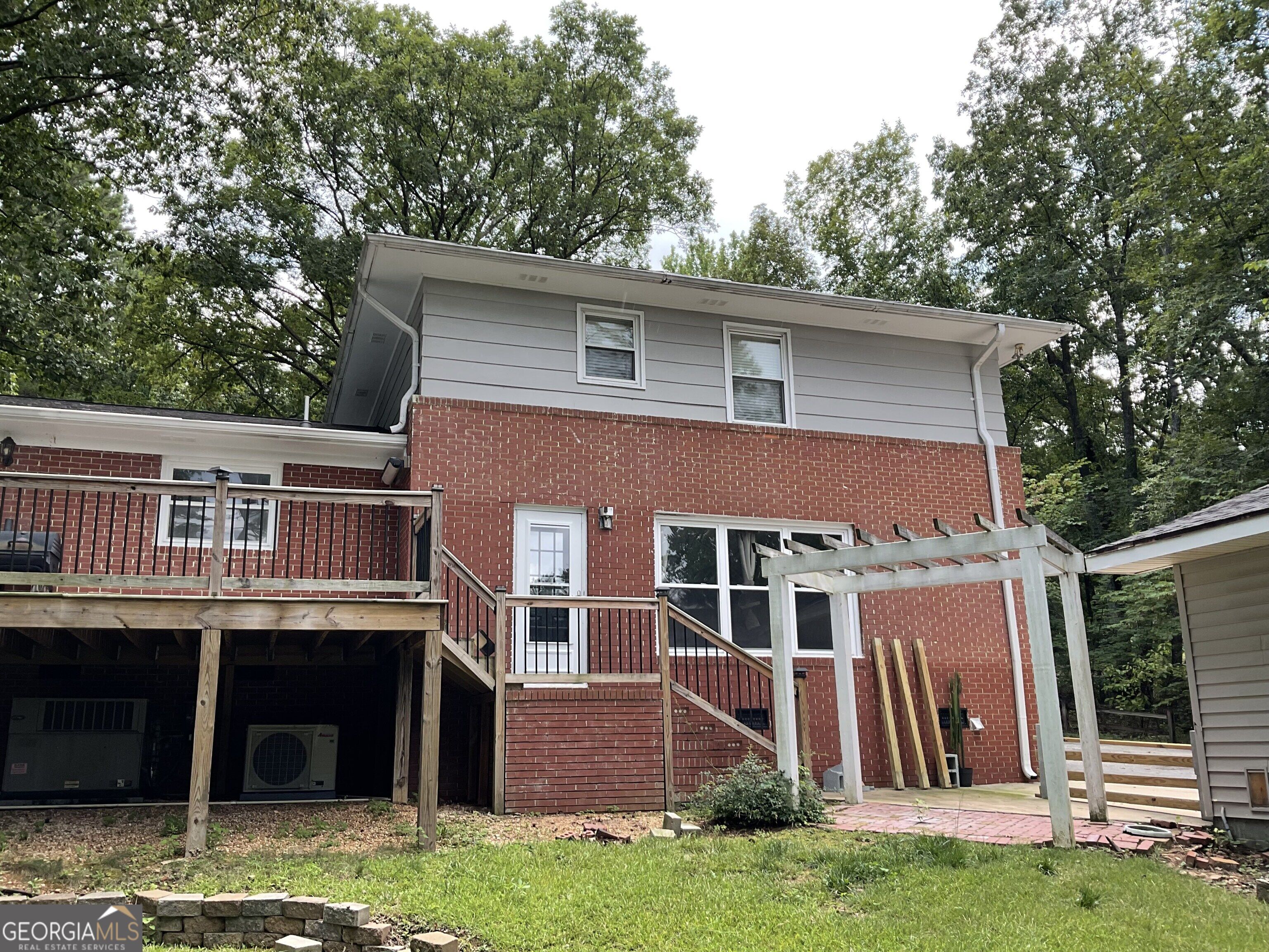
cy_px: 476
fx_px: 1063
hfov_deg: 61.7
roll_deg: +0.3
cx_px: 634
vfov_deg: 48.2
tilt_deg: +14.6
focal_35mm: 29
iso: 16
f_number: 1.8
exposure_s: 1/219
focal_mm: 3
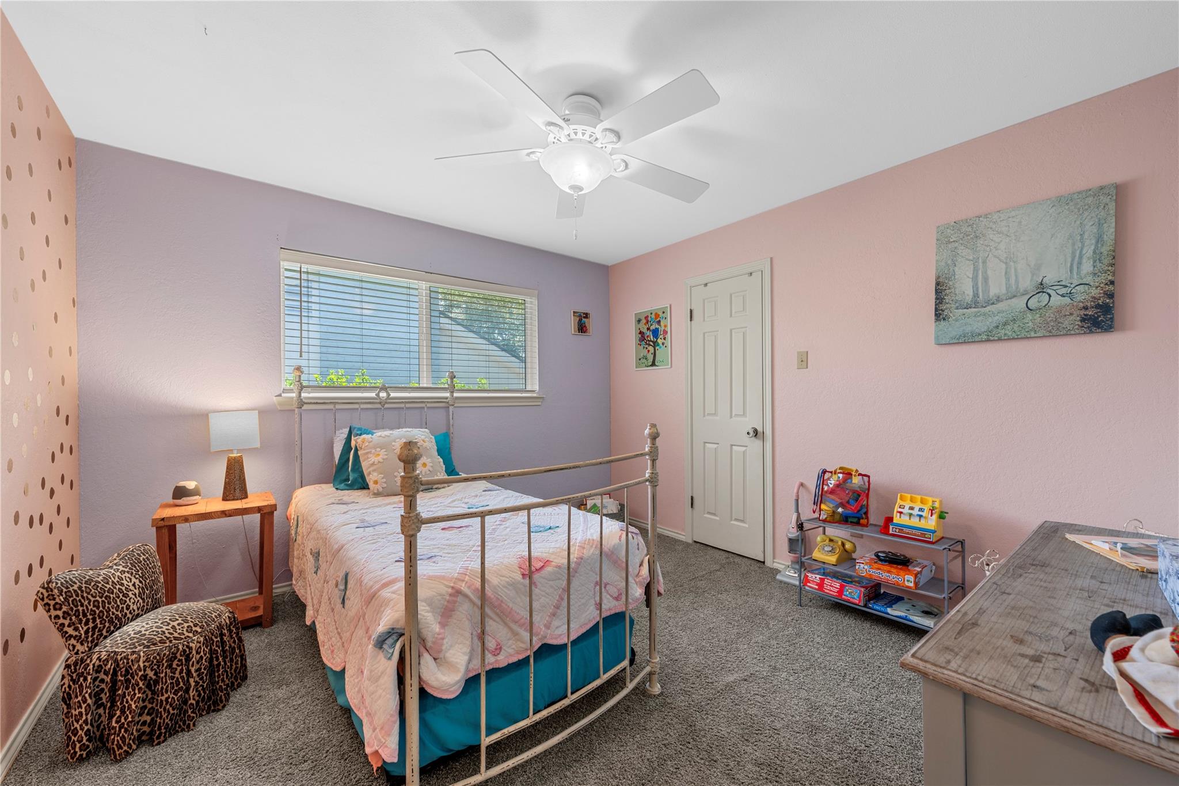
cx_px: 590
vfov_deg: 81.2
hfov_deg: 104.3
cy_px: 393
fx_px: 458
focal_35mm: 14
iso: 250
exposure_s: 1.3
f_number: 9
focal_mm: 14
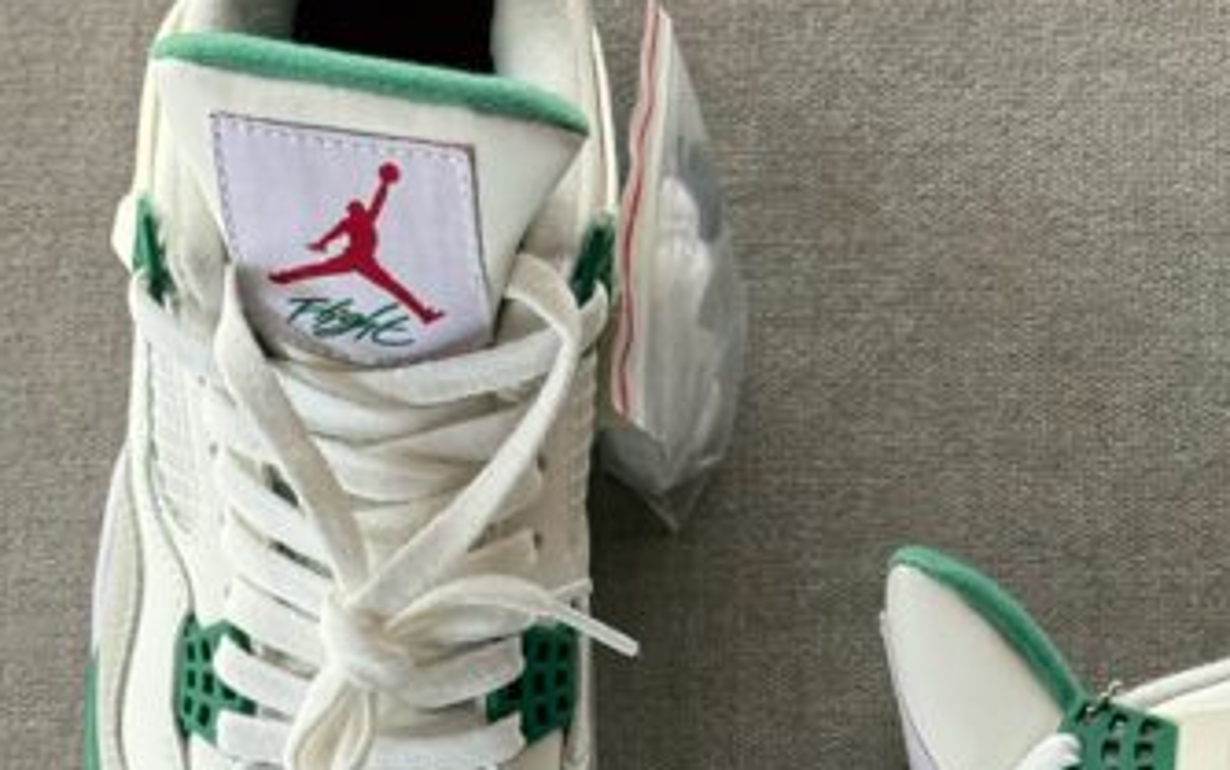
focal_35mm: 122
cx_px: 865
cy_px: 962
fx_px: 4091
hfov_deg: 17.0
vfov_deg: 10.5
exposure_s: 1/121
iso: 64
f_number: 1.78
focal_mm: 6.76
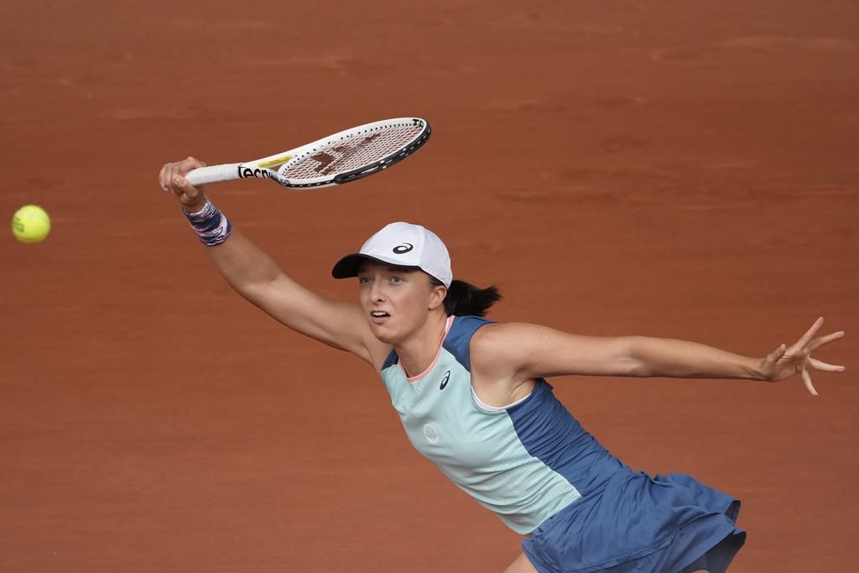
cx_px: 430
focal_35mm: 600
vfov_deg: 2.3
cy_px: 286
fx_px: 14318
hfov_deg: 3.4
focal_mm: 600
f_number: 4
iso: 1600
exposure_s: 1/3200
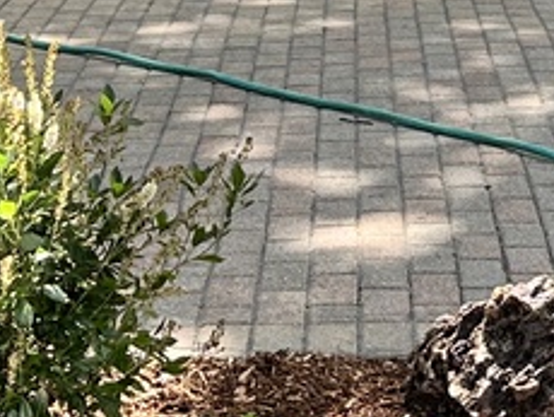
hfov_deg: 13.0
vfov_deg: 9.5
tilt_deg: -2.2
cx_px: 518
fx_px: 2403
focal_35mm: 150
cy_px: -296
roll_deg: +0.6
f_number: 1.78
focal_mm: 6.86
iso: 80
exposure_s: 1/659
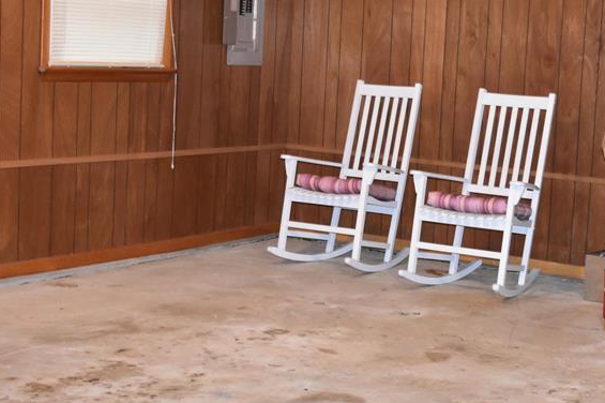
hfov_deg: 26.9
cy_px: 183
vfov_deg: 18.2
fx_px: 1260
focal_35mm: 75
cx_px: 397
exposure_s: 1/60
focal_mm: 26
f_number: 3.8
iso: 2200
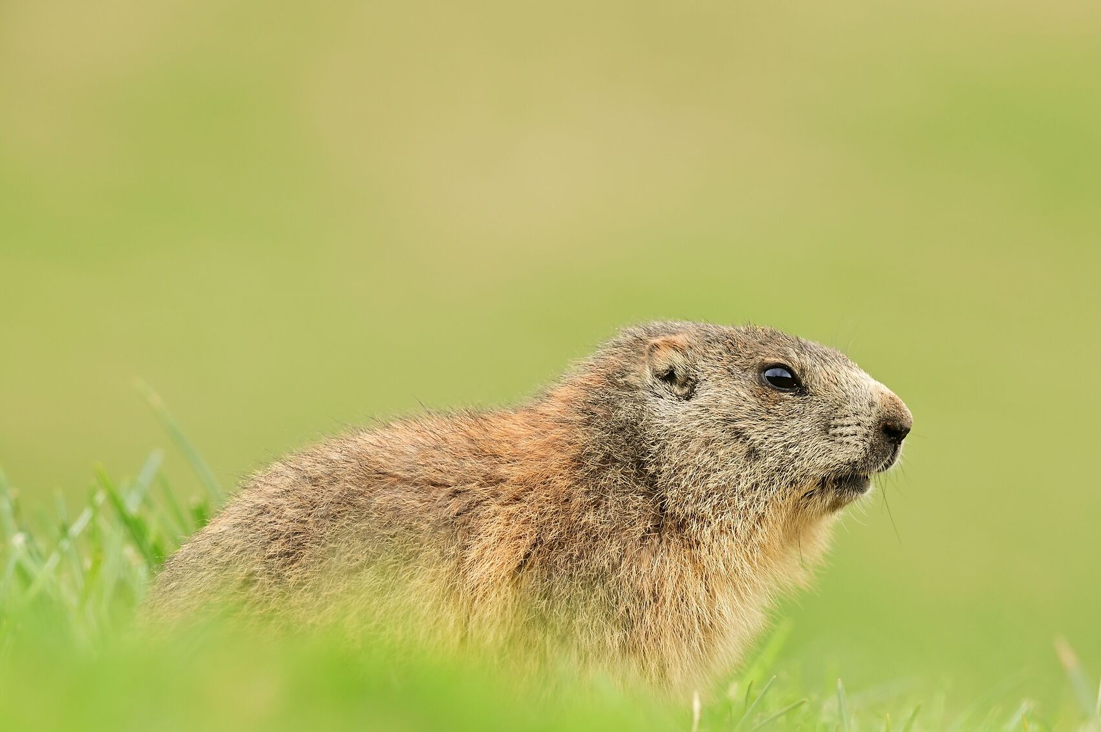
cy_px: 498
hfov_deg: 3.5
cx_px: 727
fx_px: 18184
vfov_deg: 2.3
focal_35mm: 595
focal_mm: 420
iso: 640
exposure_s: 1/800
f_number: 8
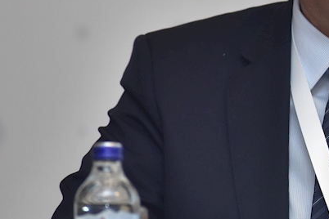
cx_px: 445
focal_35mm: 508
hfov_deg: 4.0
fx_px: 4642
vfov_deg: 2.7
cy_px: 29
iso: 2500
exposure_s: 1/100
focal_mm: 170
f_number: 4.5
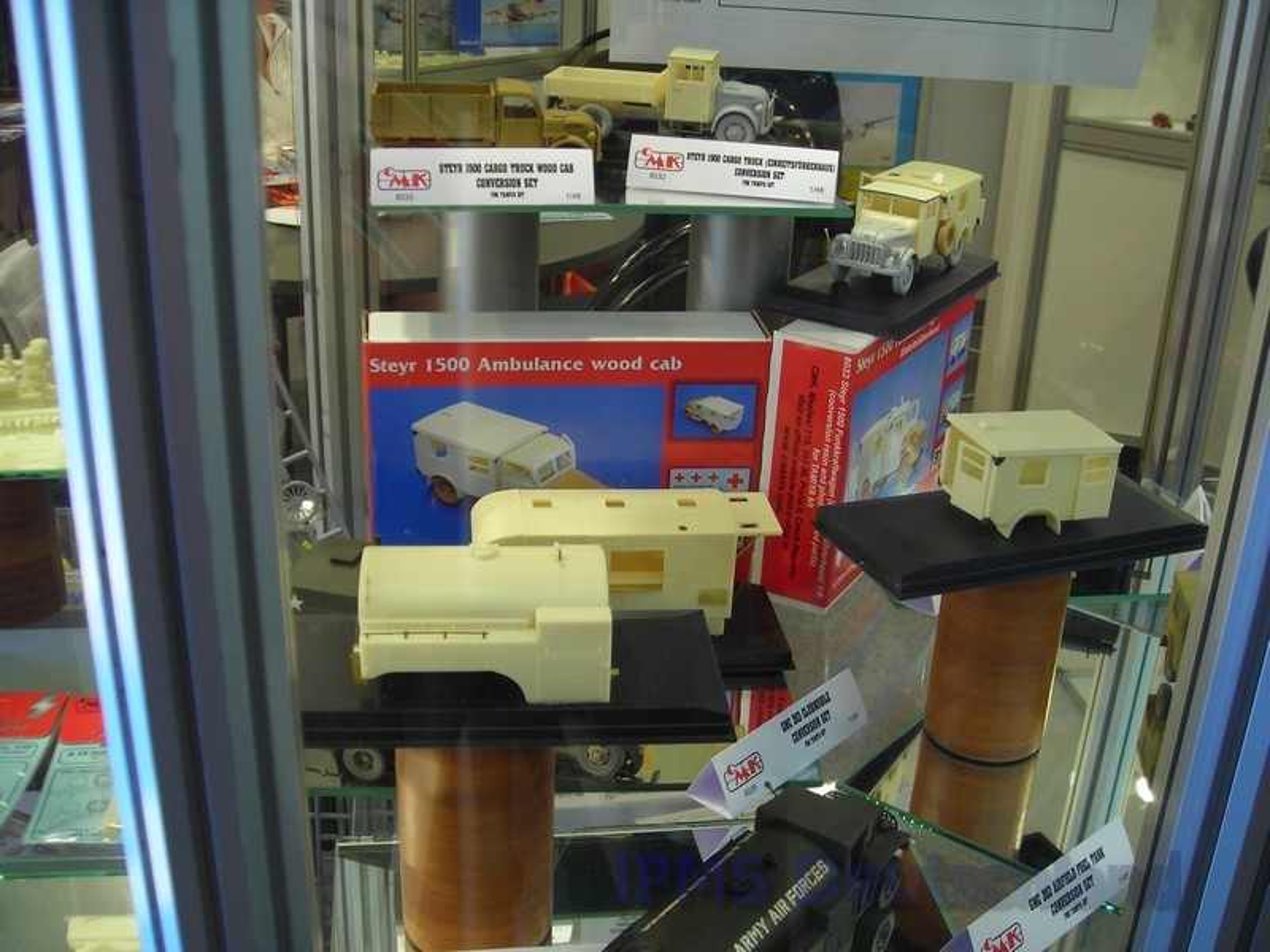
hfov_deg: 49.0
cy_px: 476
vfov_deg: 37.7
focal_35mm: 38
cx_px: 635
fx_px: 1394
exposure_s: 1/4.8
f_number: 3.2
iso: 50
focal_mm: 6.3
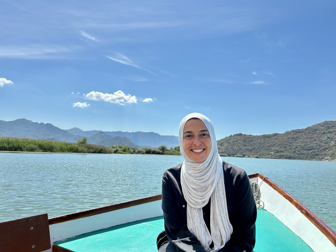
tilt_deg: +5.8
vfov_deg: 53.1
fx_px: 252
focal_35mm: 26
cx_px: 168
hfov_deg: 67.3
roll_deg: -2.6
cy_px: 126
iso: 50
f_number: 1.5
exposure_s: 1/5319
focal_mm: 5.7
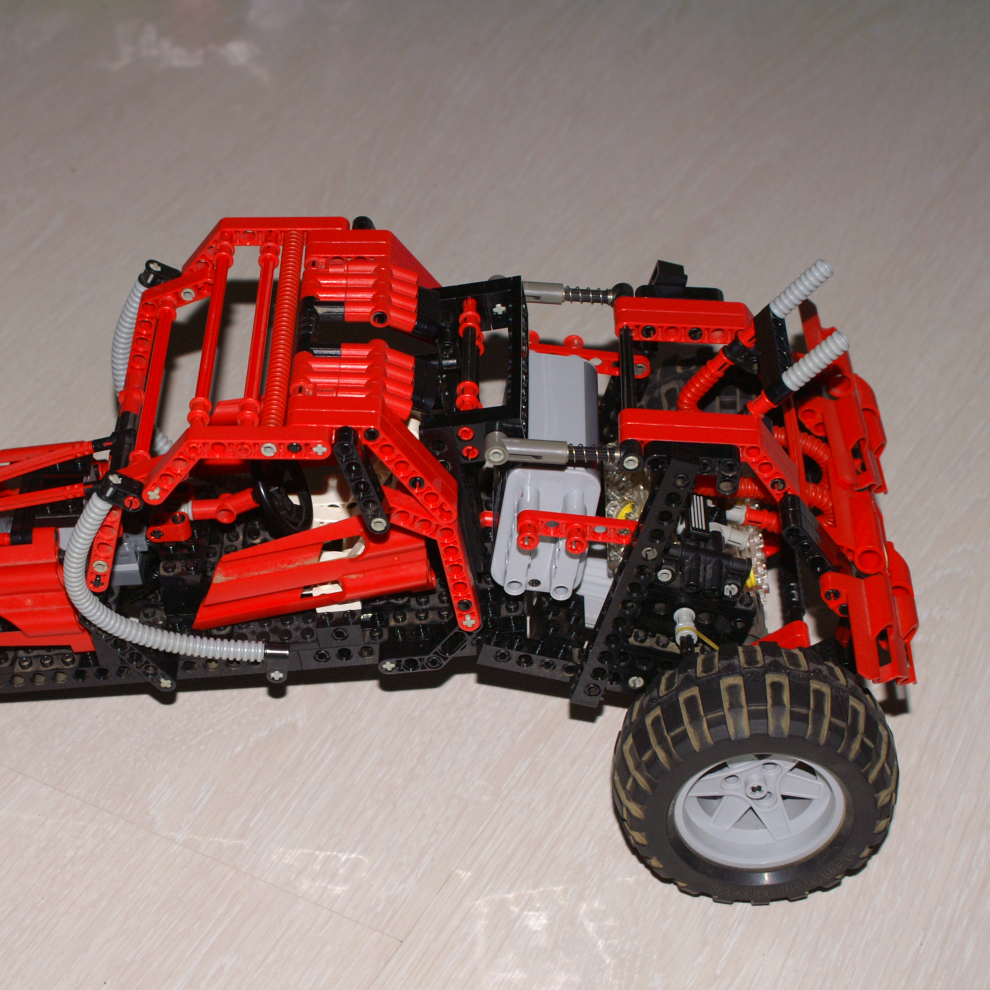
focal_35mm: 73
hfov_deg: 23.6
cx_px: 320
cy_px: 498
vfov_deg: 23.8
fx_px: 2352
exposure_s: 1/60
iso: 400
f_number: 5.6
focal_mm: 35
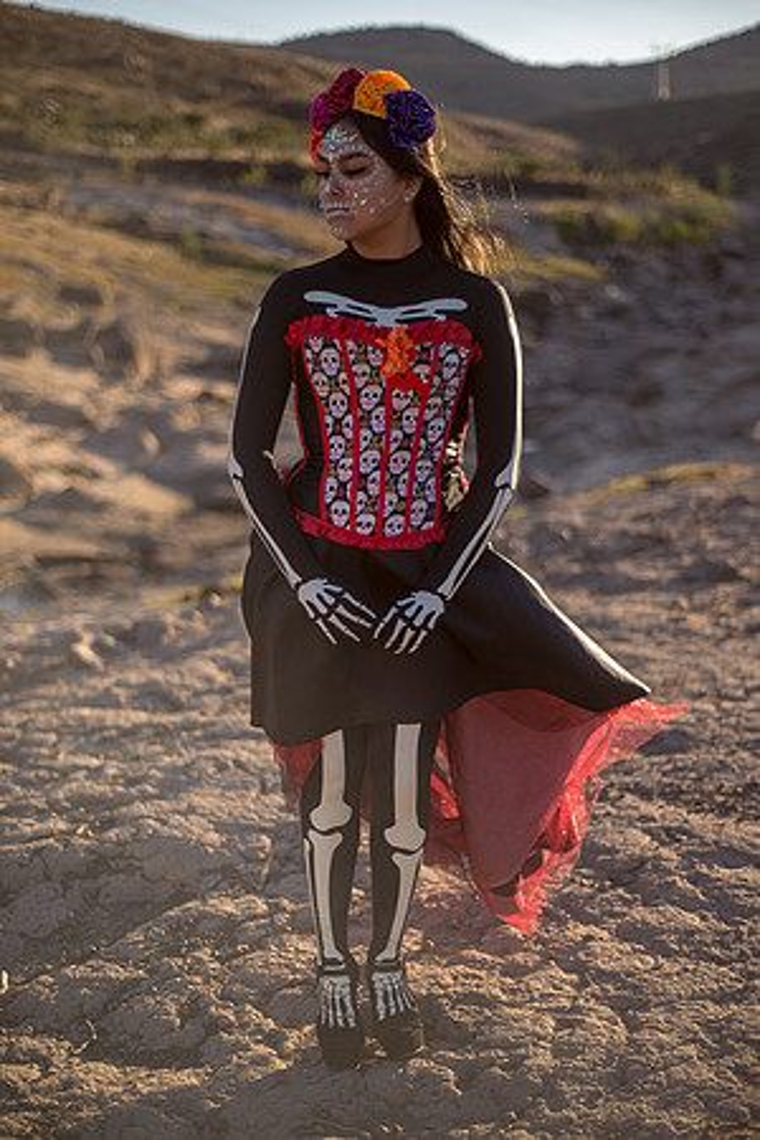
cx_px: 380
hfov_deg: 27.0
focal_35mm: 50
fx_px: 1583
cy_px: 570
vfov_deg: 39.6
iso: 100
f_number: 1.8
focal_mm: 50
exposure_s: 1/4000
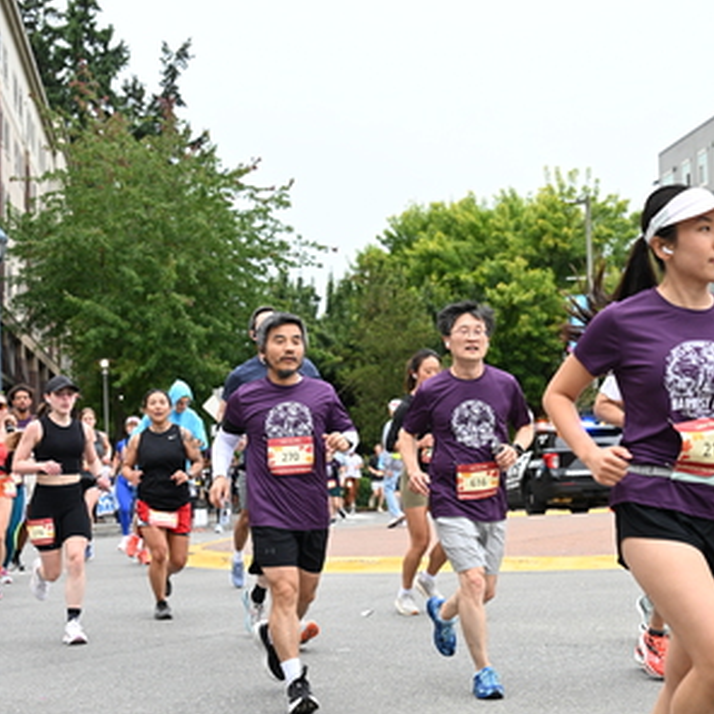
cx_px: 363
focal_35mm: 68
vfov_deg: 25.3
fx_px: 1587
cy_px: 405
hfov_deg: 25.4
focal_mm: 43
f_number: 4
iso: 1600
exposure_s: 1/800
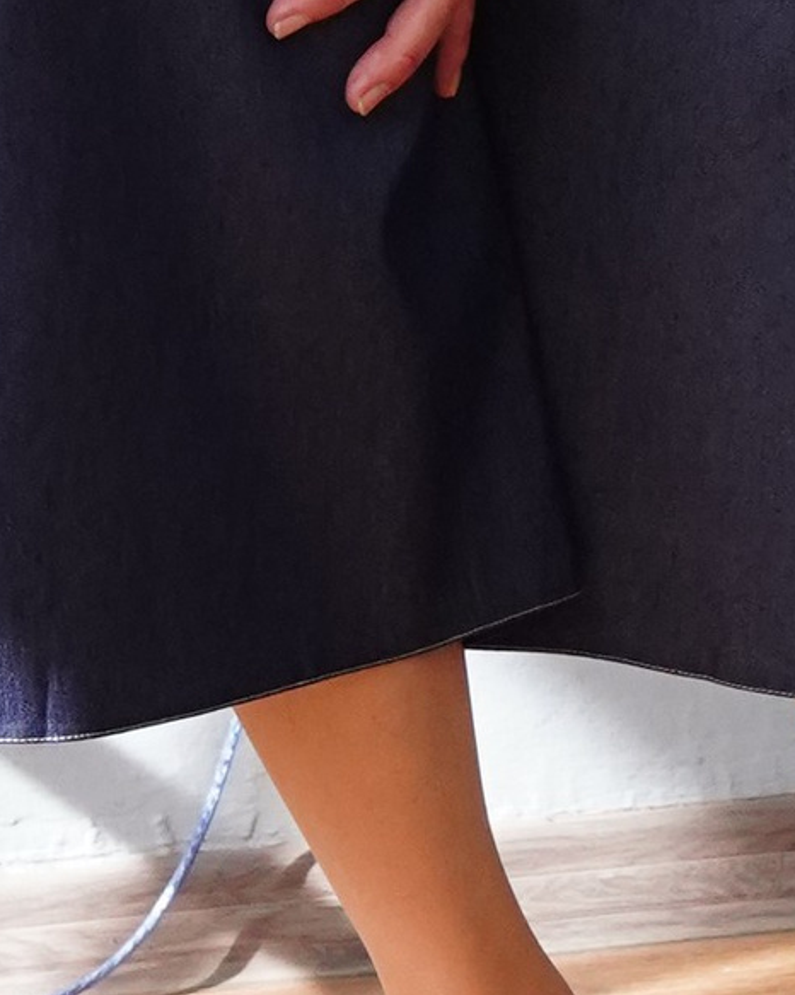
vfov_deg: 4.4
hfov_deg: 3.5
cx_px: 1892
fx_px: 12742
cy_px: -1179
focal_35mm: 433
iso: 3200
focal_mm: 70
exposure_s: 1/320
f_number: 8
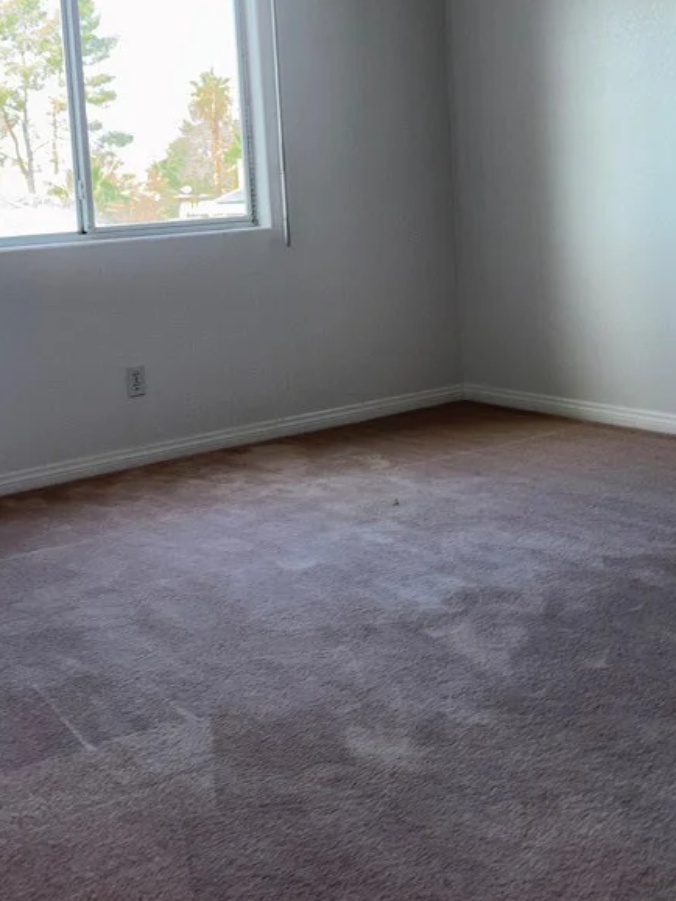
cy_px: 268
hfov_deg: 31.5
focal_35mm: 46
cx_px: 285
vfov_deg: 40.5
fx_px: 1198
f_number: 1.6
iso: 50
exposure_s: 1/163
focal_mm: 5.96
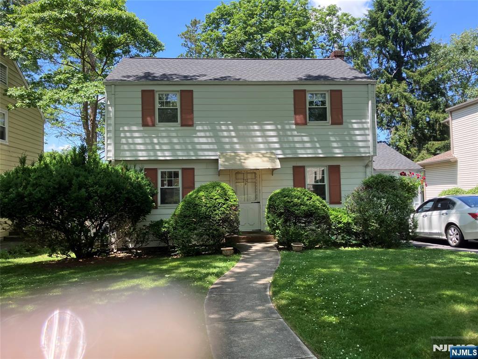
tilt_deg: +3.4
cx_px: 239
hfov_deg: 63.4
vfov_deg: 49.7
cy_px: 180
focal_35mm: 28
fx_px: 387
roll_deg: +1.5
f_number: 1.8
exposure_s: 1/376
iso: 32
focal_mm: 3.99
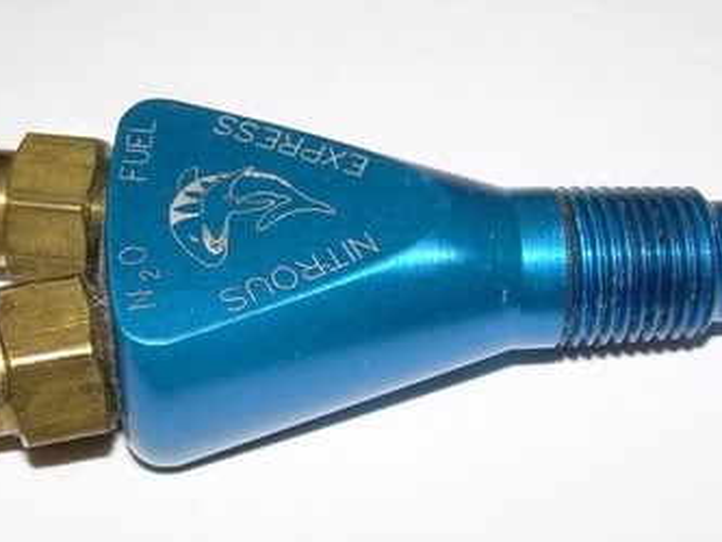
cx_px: 312
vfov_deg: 20.2
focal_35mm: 73
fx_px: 1523
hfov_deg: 26.6
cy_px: 221
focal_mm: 6.3
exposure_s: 1/60
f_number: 4.6
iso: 55
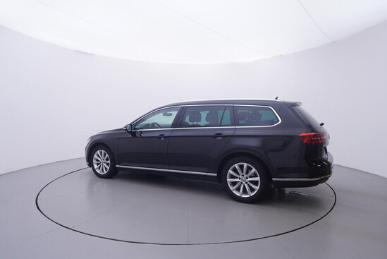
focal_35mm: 22
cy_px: 130
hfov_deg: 77.3
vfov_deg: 56.2
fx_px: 242
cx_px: 194
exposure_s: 1/80
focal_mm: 15
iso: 200
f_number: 5
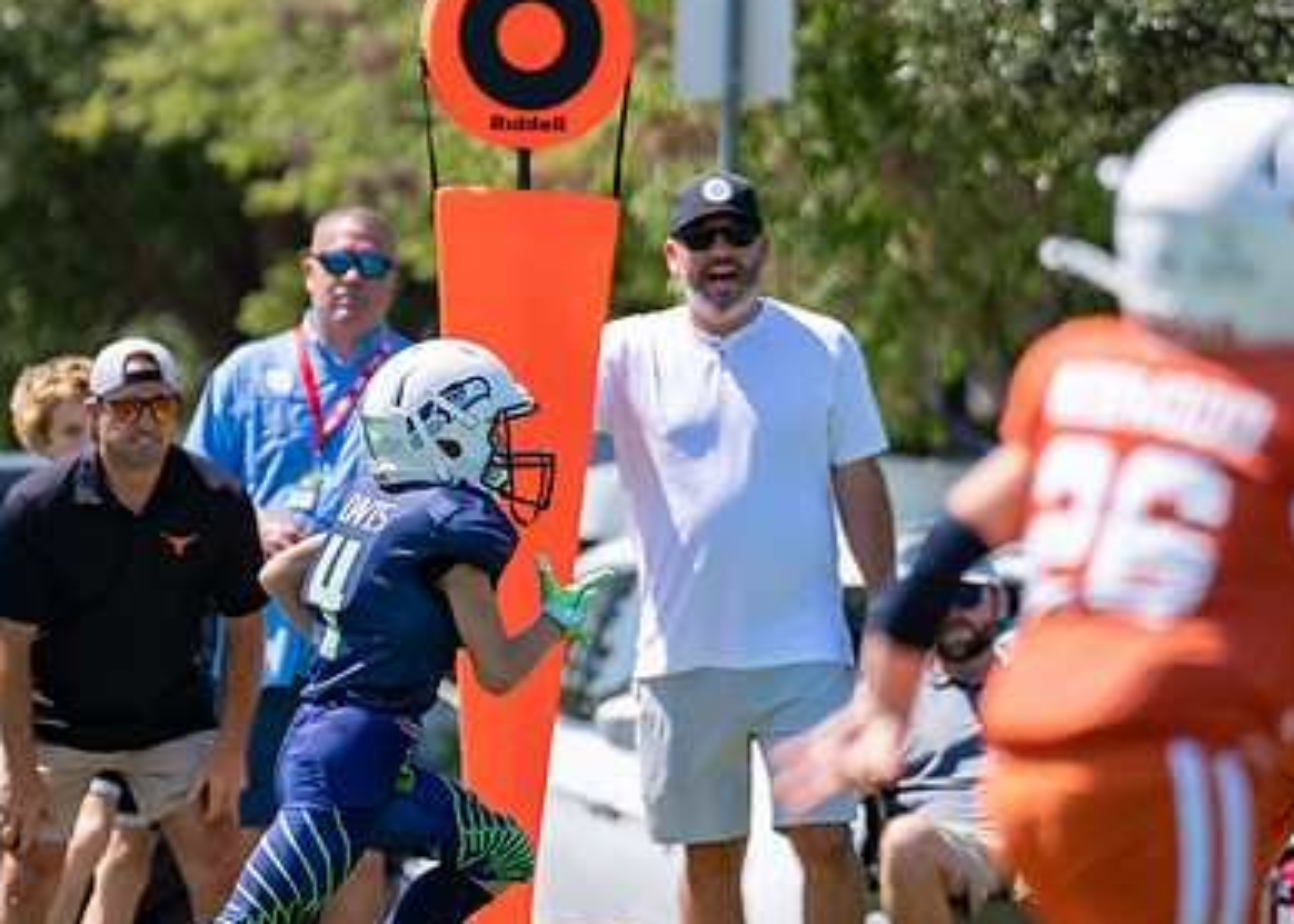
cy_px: 505
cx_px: 347
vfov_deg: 2.0
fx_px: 26493
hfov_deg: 2.8
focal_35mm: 721
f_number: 2.8
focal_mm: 200
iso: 100
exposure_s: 1/1600
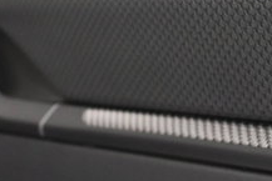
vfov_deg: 8.9
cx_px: 253
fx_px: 1163
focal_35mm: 154
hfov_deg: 13.2
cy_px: 205
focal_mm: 29
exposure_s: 1/20
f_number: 4.8
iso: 2000
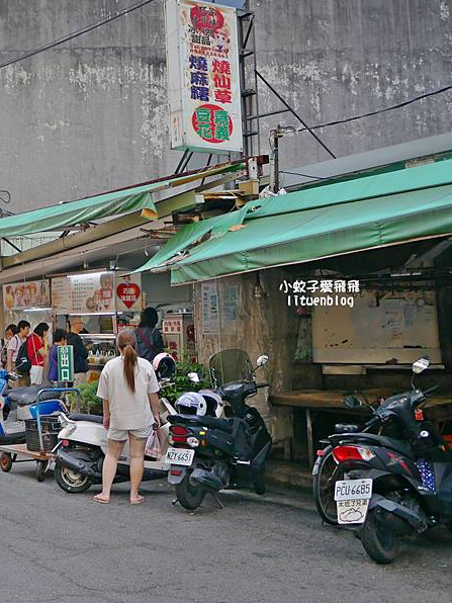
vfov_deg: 40.1
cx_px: 25
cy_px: 224
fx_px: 818
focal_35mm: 47
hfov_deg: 29.3
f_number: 2.8
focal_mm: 14
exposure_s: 1/500
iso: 200
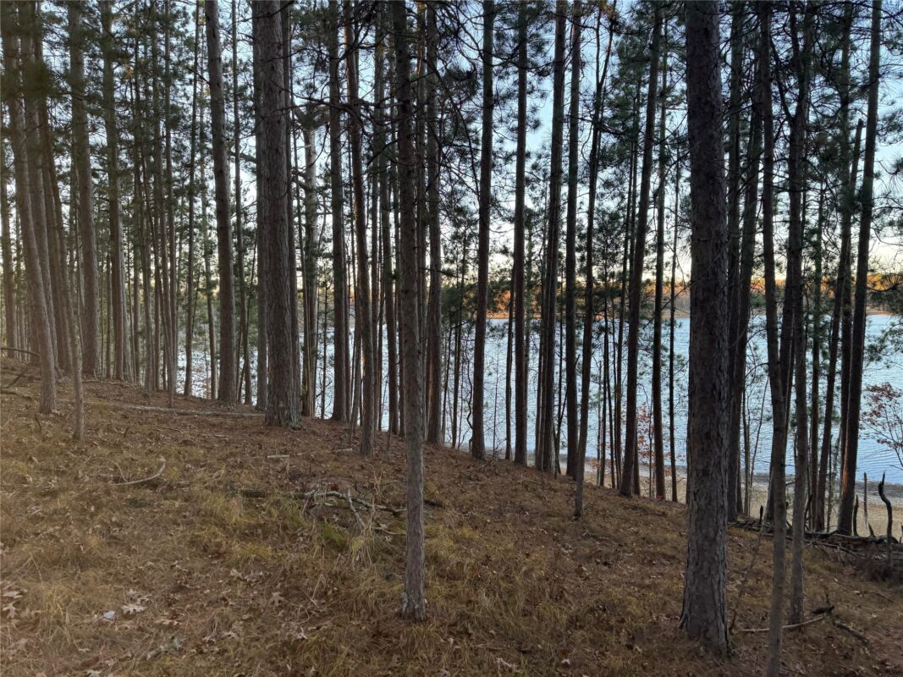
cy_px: 338
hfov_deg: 71.6
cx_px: 452
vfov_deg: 56.8
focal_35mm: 24
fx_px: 626
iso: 100
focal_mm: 6.76
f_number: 1.78
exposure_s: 1/121
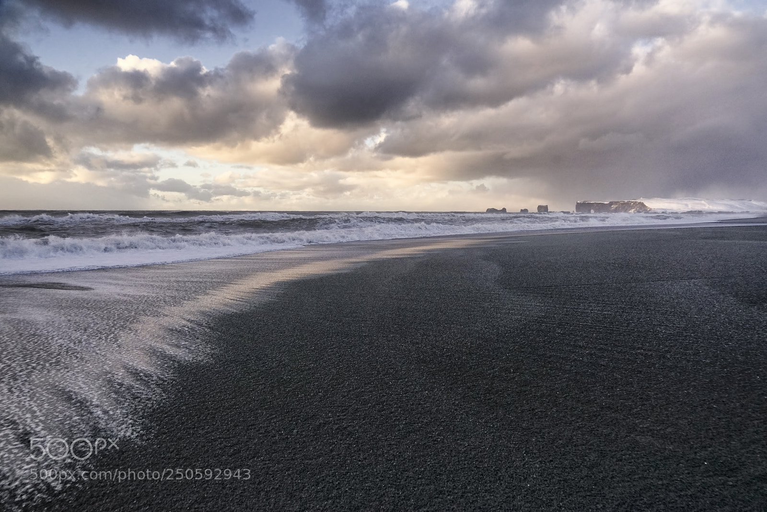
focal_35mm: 24
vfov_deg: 53.2
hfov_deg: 73.7
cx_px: 384
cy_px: 256
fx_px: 511
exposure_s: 1/350
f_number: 8
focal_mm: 24
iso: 800
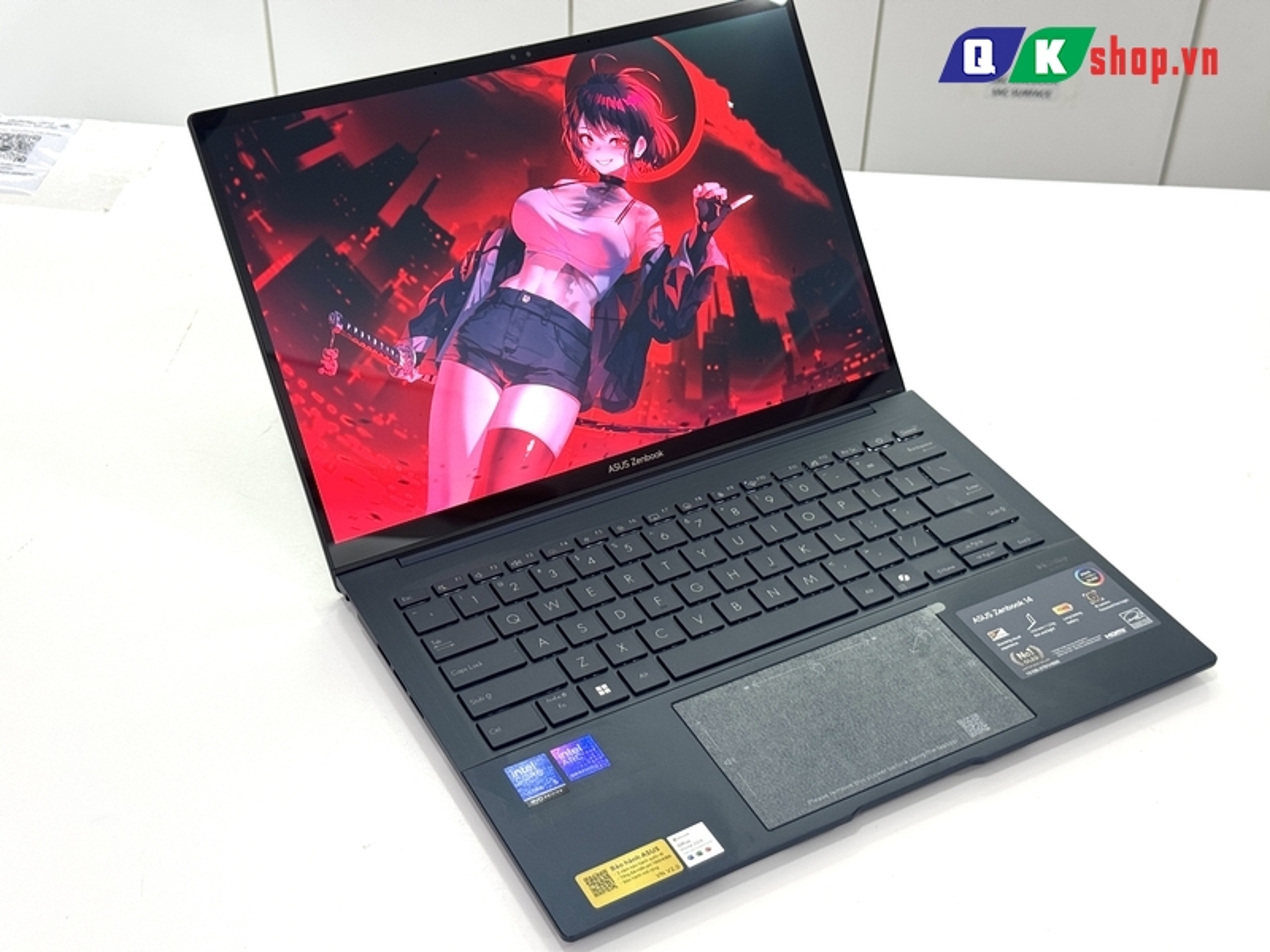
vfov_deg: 30.3
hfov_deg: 39.7
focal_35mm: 48
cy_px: 476
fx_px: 1761
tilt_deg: -38.0
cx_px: 635
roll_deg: -0.9
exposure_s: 1/100
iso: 64
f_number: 1.78
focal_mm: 6.76
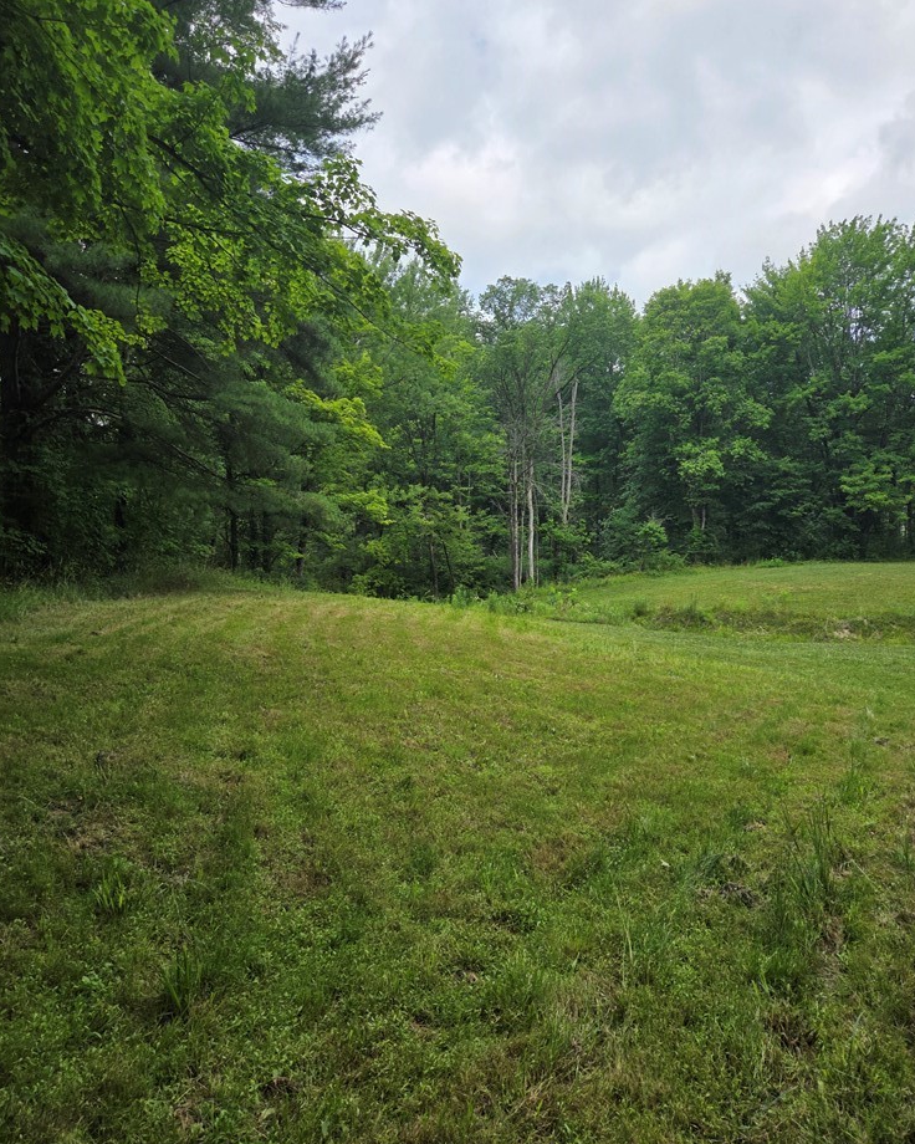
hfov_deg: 56.8
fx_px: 846
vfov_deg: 68.1
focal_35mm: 25
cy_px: 576
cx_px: 465
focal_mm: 5.4
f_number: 1.8
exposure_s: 1/4365
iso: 80
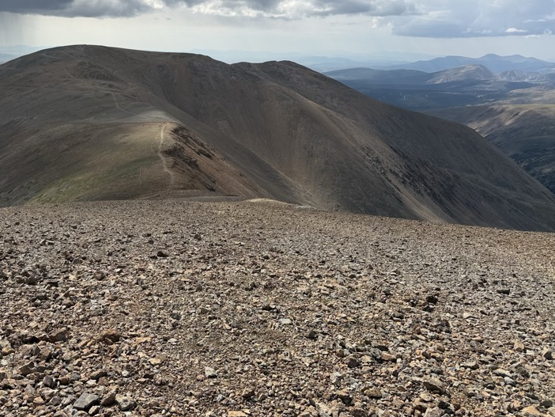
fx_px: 561
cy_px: 128
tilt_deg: -6.7
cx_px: 183
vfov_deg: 40.1
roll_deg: -0.3
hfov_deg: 51.6
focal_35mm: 35
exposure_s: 1/6173
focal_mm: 6.76
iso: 80
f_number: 1.78
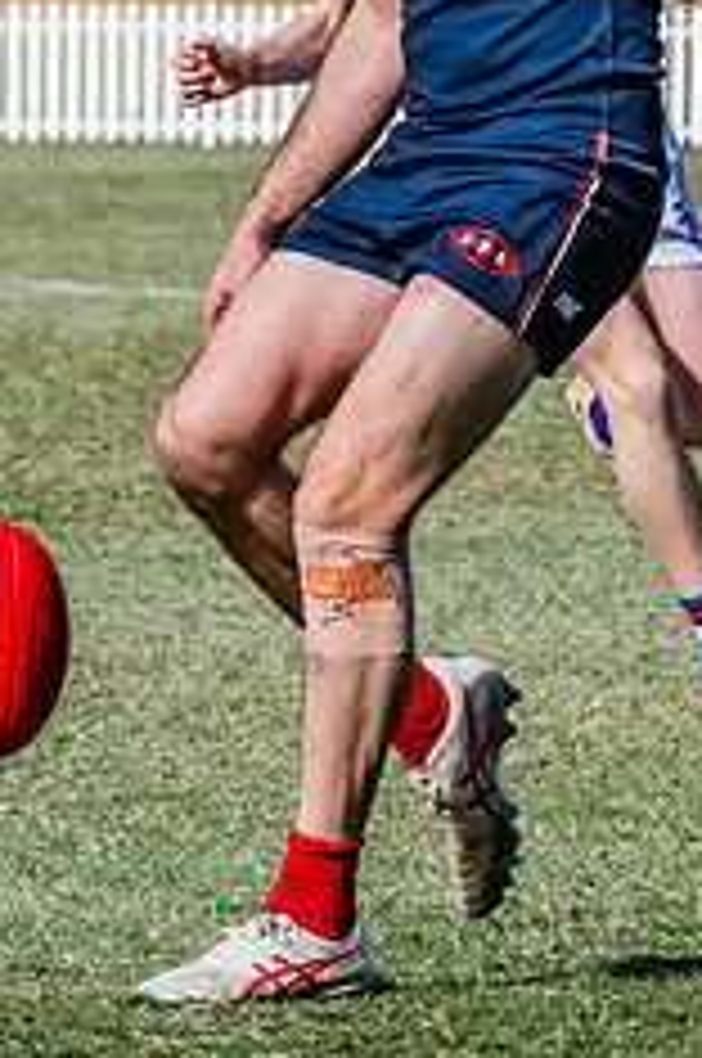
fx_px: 20006
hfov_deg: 2.0
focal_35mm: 682
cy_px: 315
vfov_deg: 3.0
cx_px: 405
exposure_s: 1/1600
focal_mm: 170
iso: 800
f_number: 10
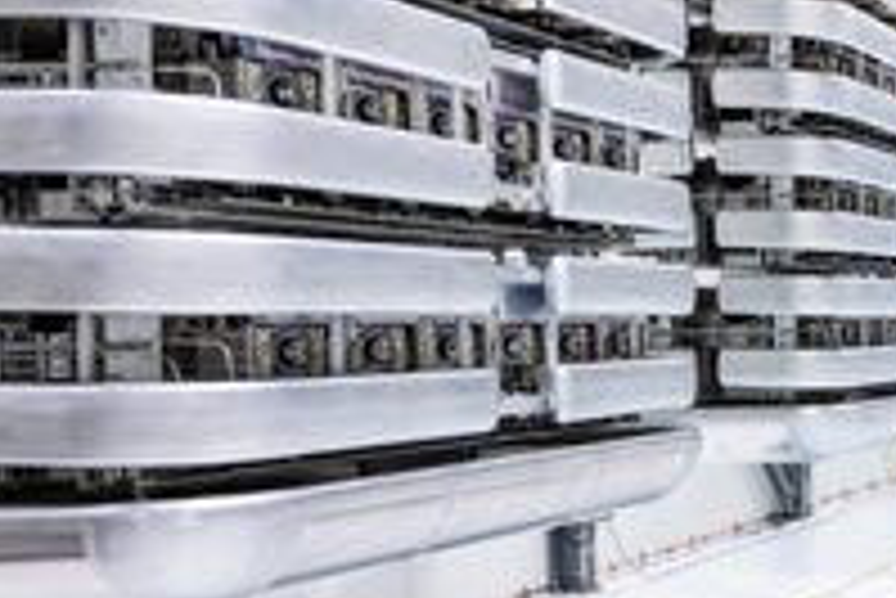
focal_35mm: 45
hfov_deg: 27.3
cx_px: 1391
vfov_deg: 29.9
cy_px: 344
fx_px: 1121
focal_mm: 14
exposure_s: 1/20
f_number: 5.6
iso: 640
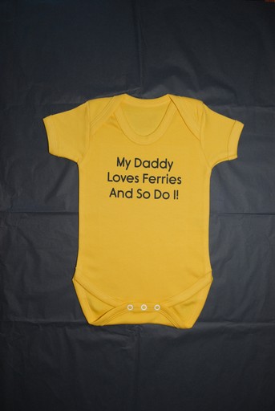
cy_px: 206
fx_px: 377
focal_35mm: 33
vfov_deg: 57.2
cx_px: 138
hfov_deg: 40.1
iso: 320
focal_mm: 22
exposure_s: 1/125
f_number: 4.5
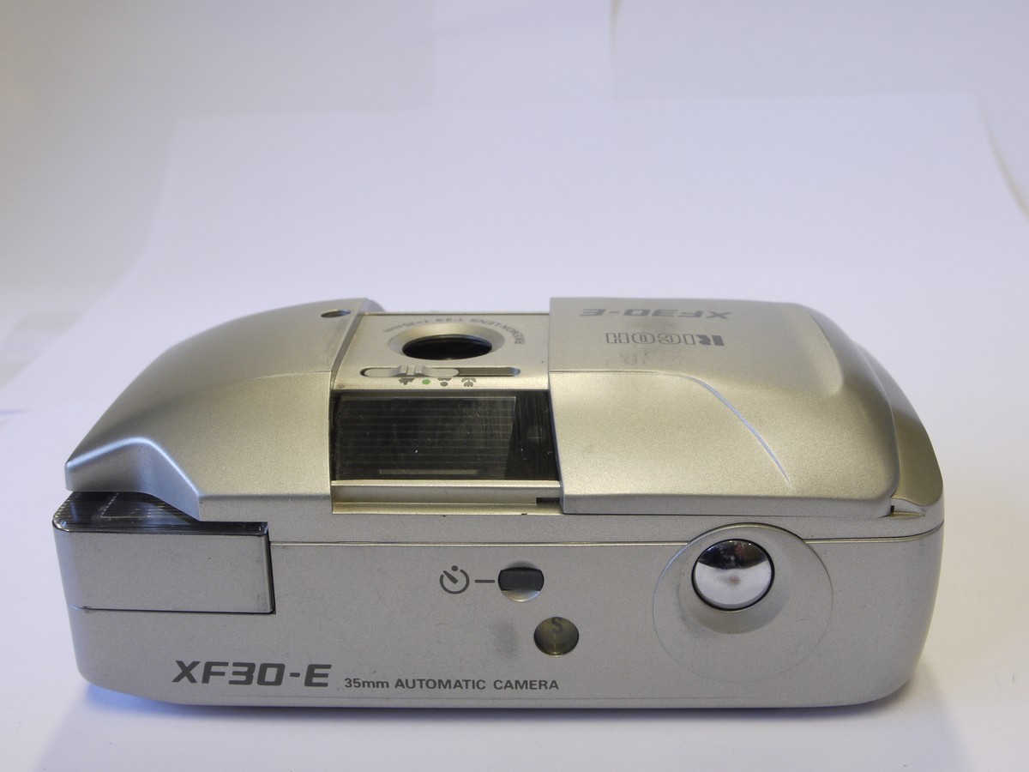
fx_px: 1308
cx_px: 514
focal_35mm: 44
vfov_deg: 32.9
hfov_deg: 42.9
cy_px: 386
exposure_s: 1/13
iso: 400
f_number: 11
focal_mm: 22
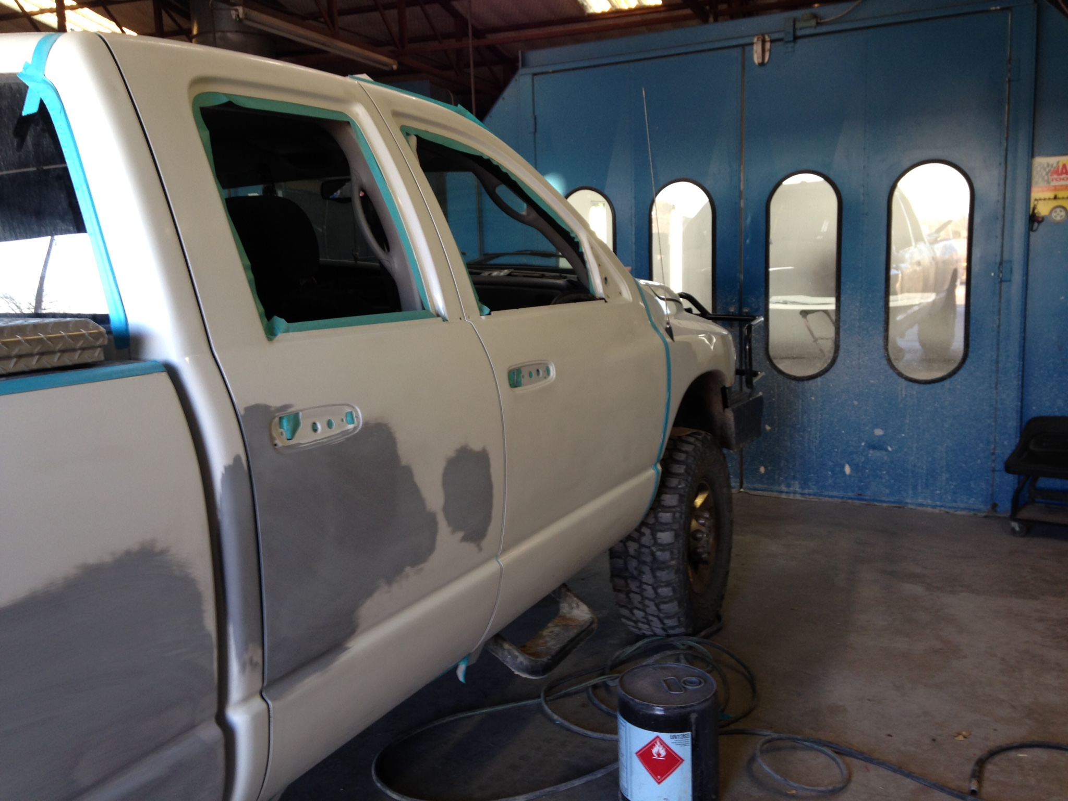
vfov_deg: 42.9
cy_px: 400
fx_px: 1018
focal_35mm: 33
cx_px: 534
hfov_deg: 55.4
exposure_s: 1/20
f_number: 2.4
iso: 50
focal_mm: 4.12
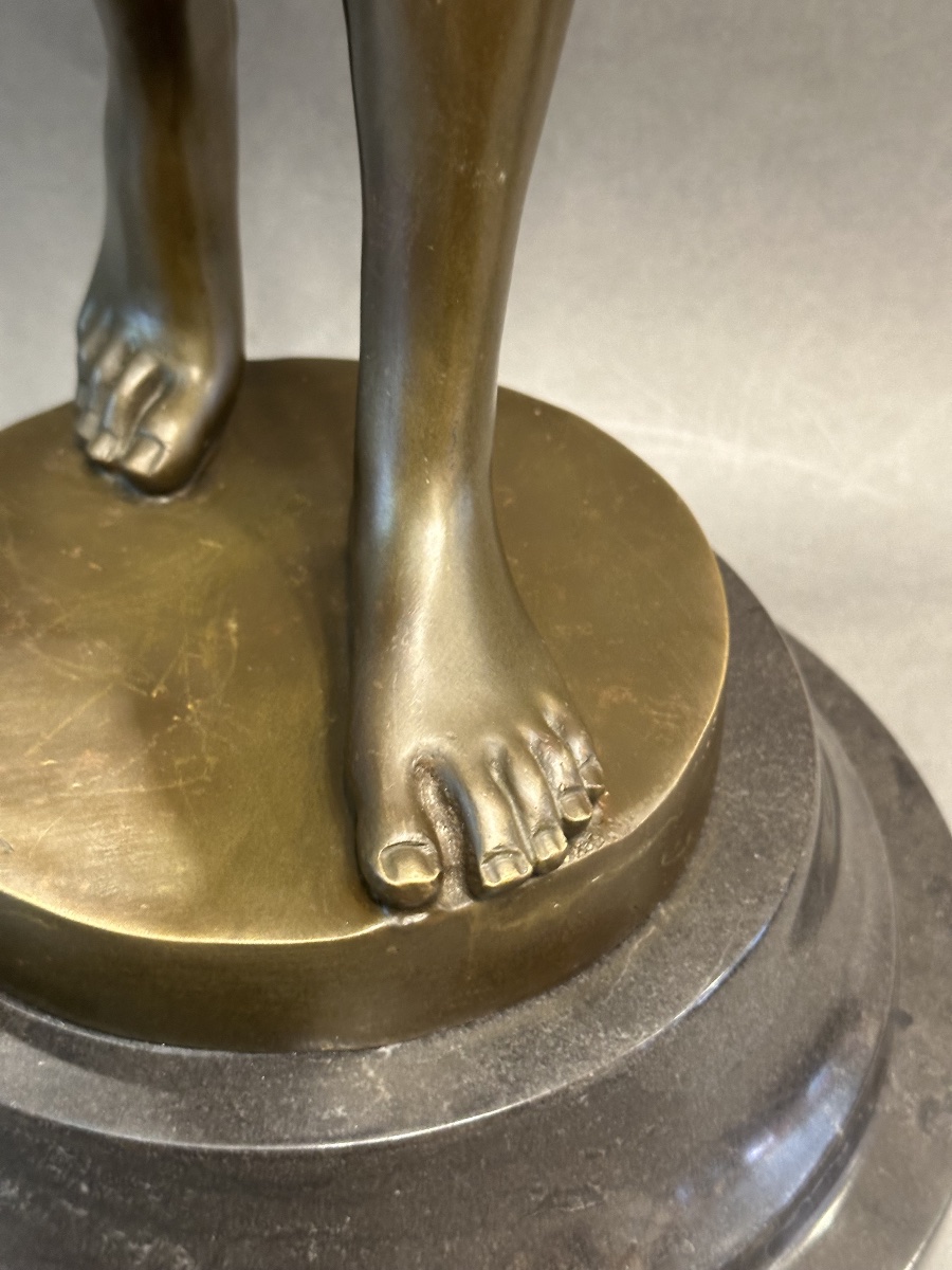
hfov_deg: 30.3
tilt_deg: -41.7
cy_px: 635
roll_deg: -2.8
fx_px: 1760
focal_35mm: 48
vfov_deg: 39.7
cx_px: 476
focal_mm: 6.86
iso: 320
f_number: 1.78
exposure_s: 1/33
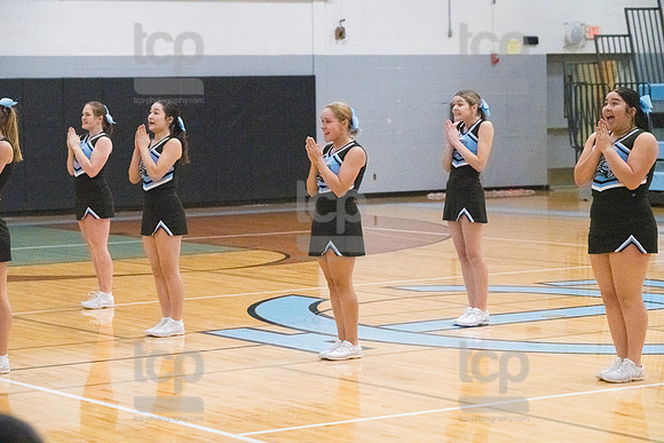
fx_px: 2140
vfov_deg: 11.8
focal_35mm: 116
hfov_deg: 17.6
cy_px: 222
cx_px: 332
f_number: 5
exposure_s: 1/1250
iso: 10000
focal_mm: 116
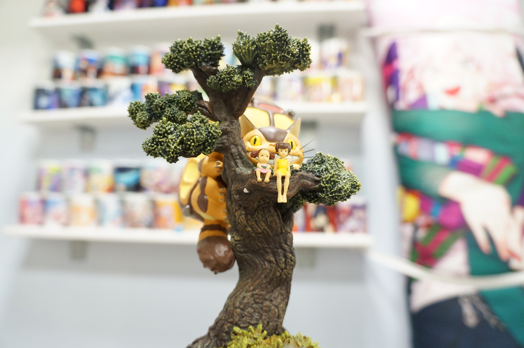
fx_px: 392
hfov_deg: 67.4
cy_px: 174
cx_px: 262
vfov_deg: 47.8
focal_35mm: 27
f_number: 4
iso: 1600
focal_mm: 18
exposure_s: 1/40
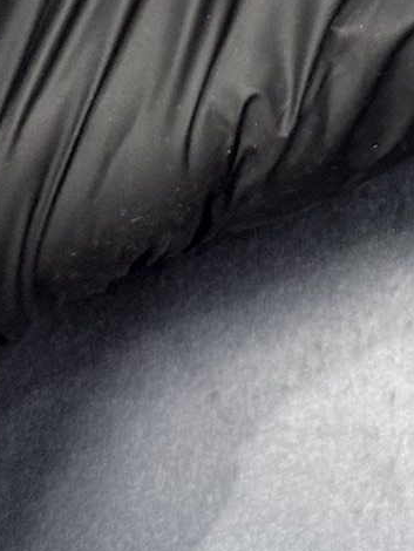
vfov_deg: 9.6
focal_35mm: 196
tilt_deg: -77.4
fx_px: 3123
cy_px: -400
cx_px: 809
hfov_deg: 7.3
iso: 100
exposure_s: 1/50
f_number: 1.78
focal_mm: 6.76
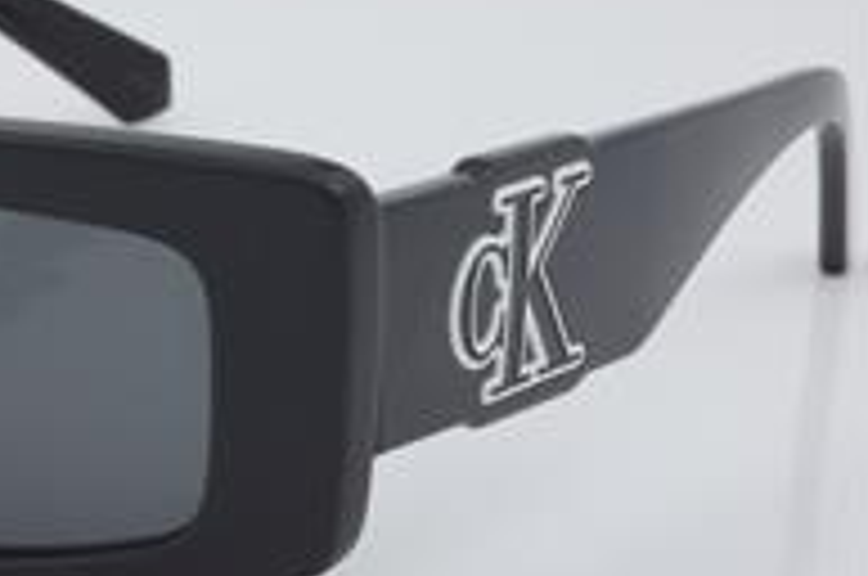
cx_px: -18
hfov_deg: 11.9
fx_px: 4117
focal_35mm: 171
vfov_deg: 8.0
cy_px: 320
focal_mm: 55
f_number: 32
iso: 100
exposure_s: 1/4
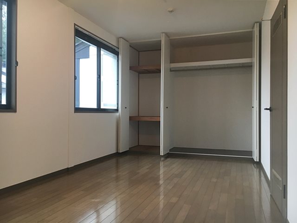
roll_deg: +0.0
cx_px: 148
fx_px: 249
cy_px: 112
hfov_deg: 61.7
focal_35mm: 29
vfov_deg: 48.2
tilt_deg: +1.0
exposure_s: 1/30
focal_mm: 4.15
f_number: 2.2
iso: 64
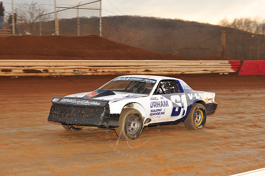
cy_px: 88
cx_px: 132
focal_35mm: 80
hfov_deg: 25.4
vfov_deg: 17.0
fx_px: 589
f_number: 8
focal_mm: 80
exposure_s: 1/250
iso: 640
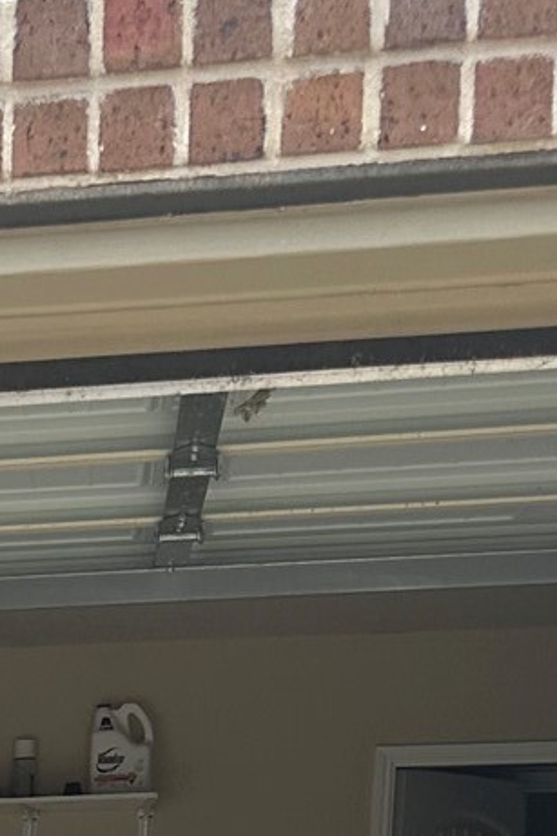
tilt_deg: -8.5
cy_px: 1414
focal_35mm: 111
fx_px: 2578
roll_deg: -1.2
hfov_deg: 11.3
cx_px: -524
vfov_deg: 16.1
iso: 80
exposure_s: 1/1339
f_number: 1.78
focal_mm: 6.86
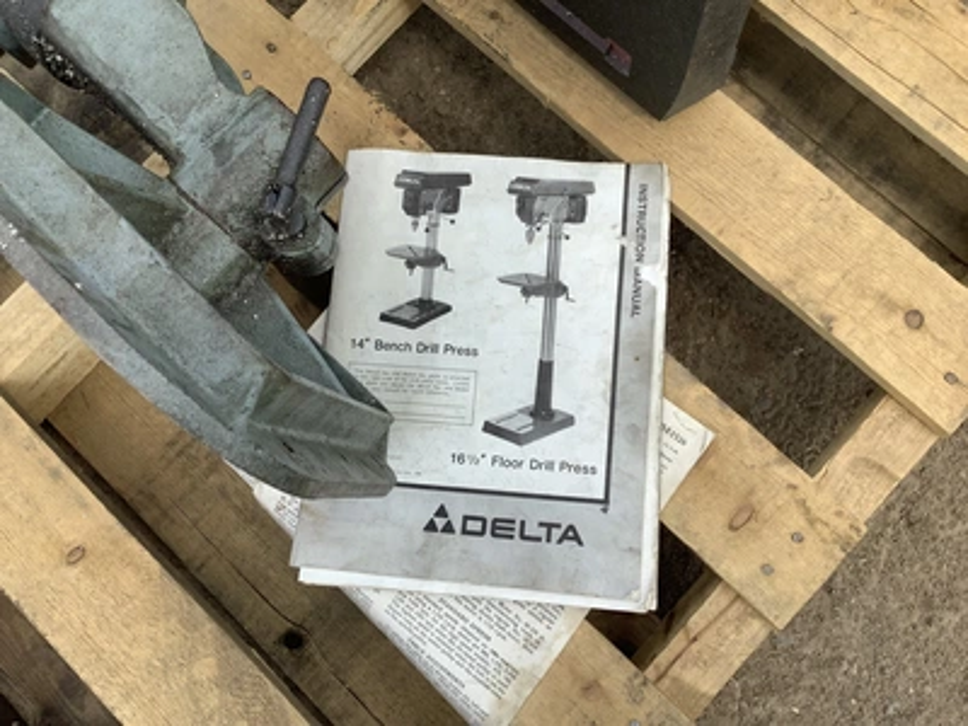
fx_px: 867
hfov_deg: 58.4
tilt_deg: -82.0
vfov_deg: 45.4
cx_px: 484
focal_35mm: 31
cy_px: 363
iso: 25
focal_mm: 3.3
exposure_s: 1/886
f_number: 2.4
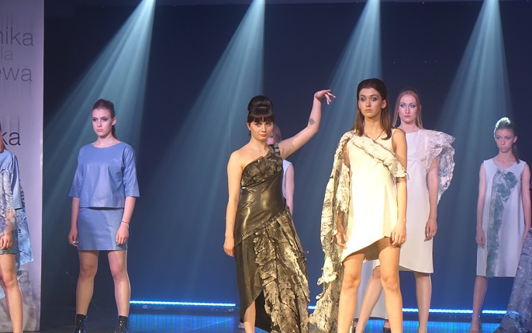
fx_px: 1653
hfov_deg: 18.3
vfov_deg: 11.5
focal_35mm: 114
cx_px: 295
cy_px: 197
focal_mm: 35.3
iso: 800
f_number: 2.8
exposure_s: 1/100
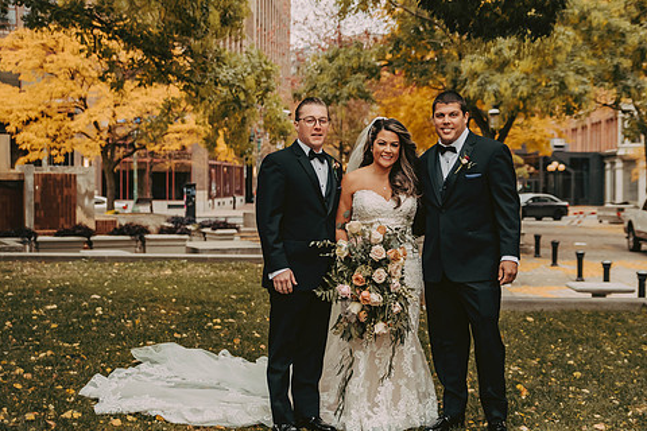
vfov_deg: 23.4
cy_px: 208
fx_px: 1042
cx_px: 384
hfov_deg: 34.4
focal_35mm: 58
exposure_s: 1/1600
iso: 1250
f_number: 3.2
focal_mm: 48
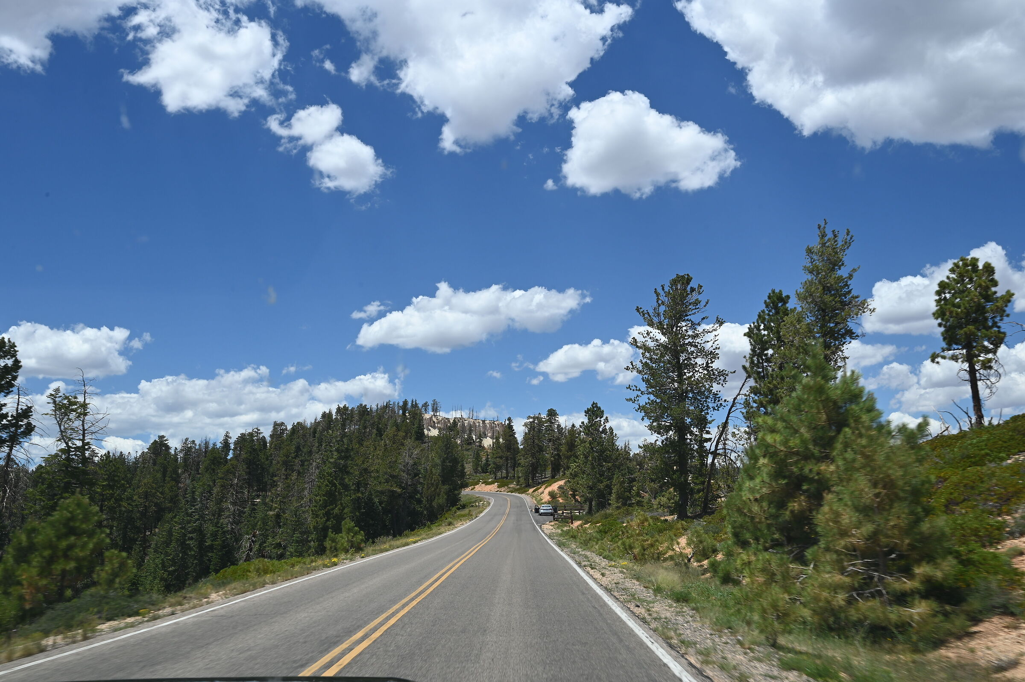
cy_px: 341
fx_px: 854
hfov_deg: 62.0
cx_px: 512
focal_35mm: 30
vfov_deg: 43.6
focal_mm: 30
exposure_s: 1/80
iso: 100
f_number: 16
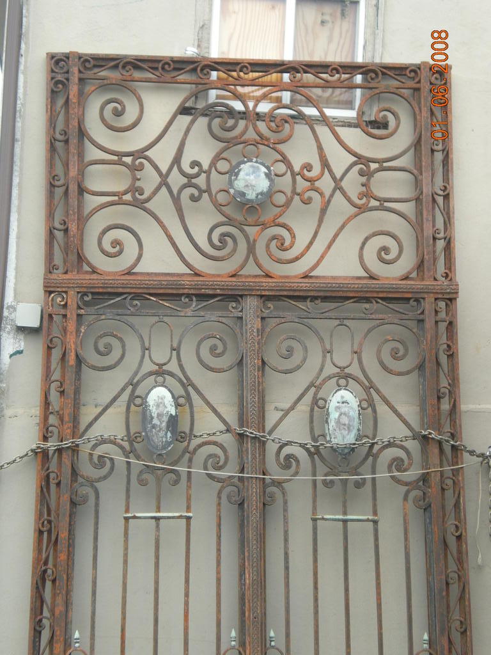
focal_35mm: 87
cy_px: 328
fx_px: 1645
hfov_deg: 17.0
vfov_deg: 22.5
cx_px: 246
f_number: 5.1
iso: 70
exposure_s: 1/118
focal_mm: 14.3
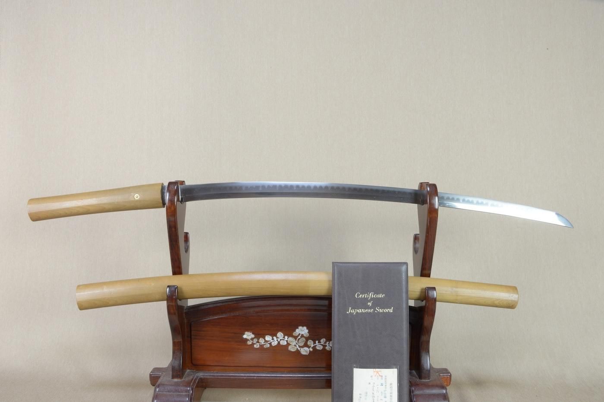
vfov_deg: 43.5
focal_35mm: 30
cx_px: 302
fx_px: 503
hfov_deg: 62.0
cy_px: 201
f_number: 11
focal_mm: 20
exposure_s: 1/2
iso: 400
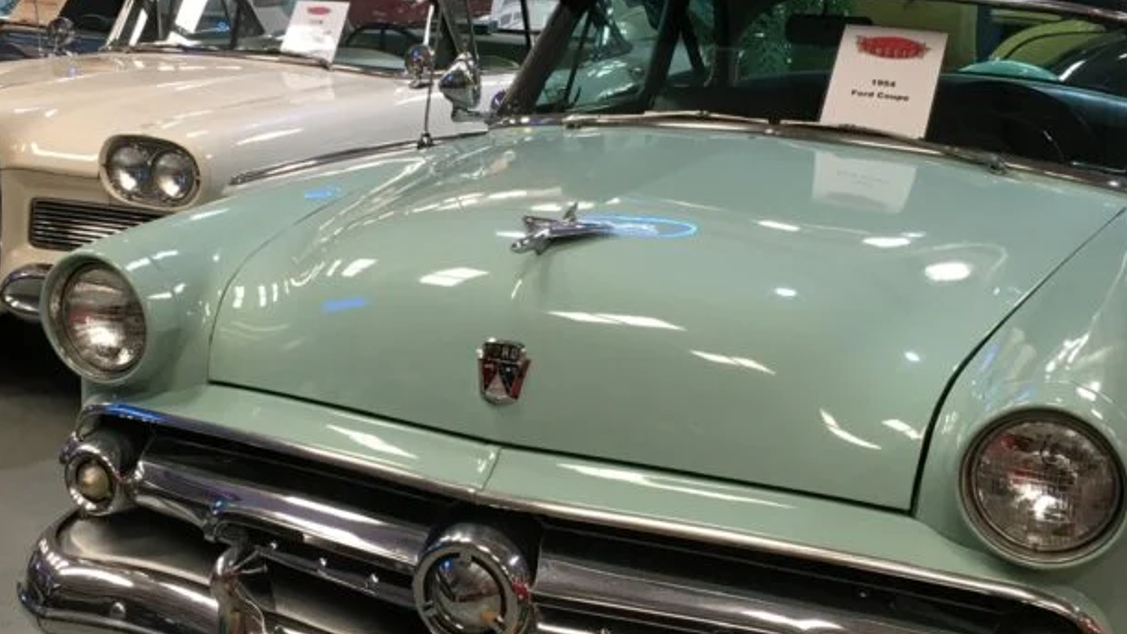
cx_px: 512
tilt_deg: -12.7
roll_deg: -3.9
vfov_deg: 22.6
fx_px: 1584
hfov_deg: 39.1
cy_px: 346
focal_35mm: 53
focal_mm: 4.15
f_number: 2.2
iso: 64
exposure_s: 1/31
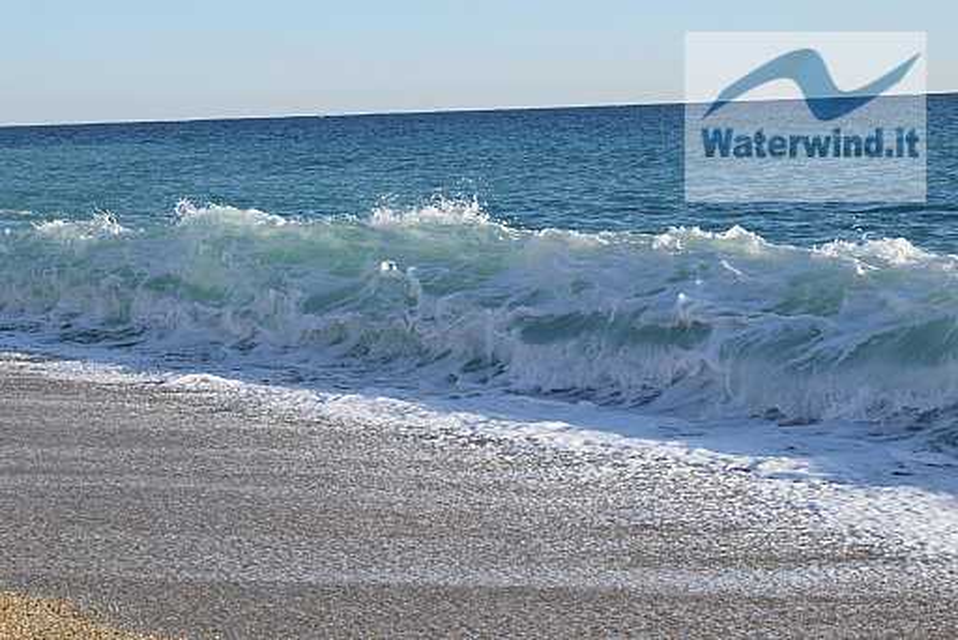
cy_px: 320
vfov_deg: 16.6
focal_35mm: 82
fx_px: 2197
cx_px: 479
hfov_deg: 24.6
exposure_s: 1/200
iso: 200
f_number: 11
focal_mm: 55
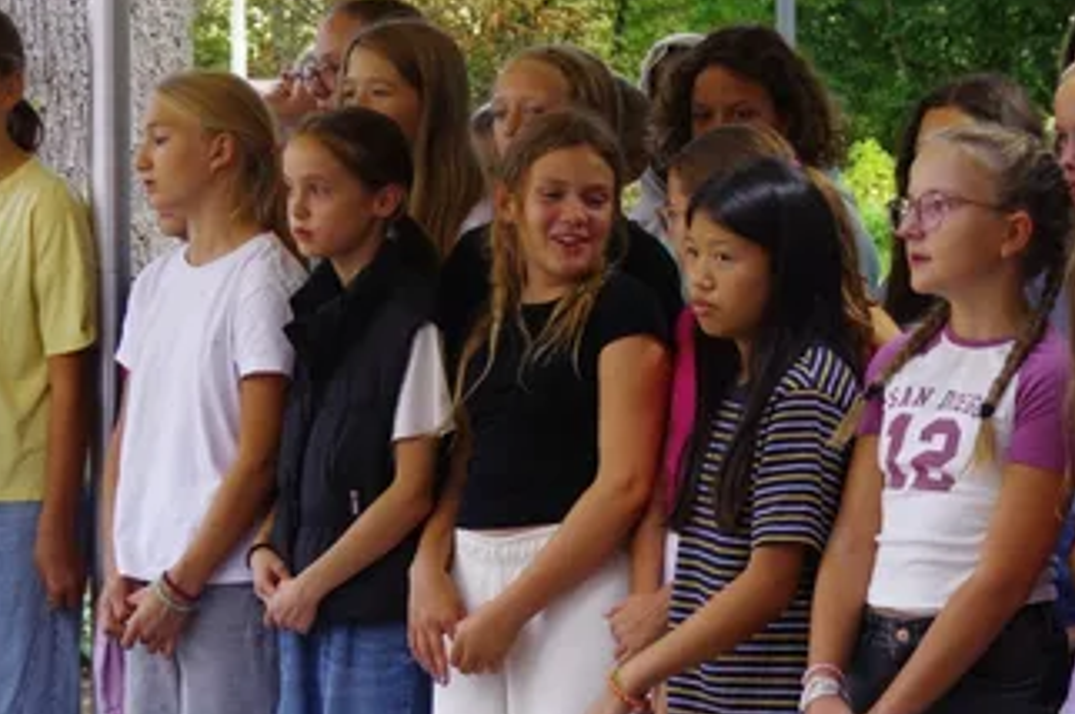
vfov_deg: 10.2
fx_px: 3997
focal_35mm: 134
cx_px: 935
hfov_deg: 15.2
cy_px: 432
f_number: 5.6
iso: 400
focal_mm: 48
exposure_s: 1/125
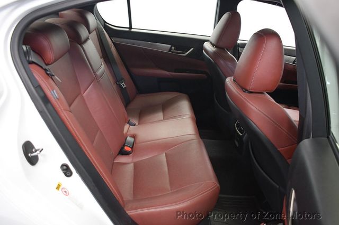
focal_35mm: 31
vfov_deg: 42.3
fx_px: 292
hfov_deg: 60.3
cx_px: 170
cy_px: 112
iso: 3200
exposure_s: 1/100
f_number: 3.8
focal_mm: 21
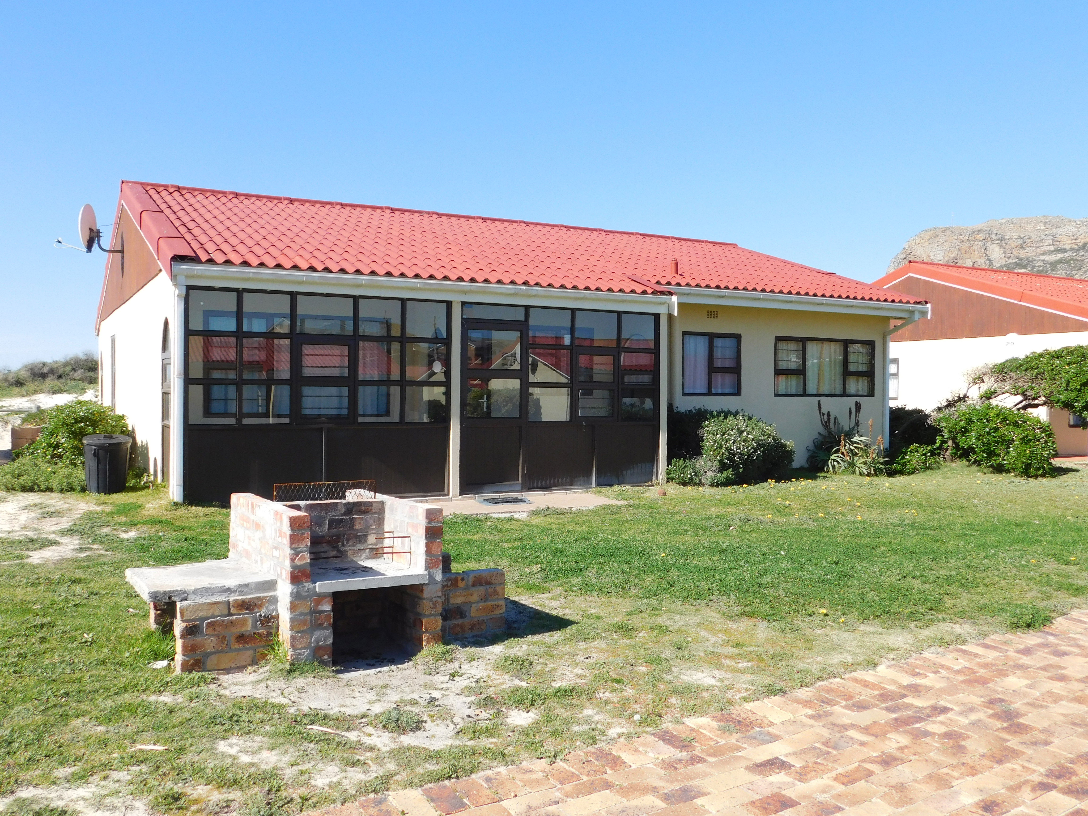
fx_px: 943
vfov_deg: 46.8
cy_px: 408
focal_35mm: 30
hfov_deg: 60.0
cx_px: 544
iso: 125
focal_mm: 5.3
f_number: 3.2
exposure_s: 1/1000
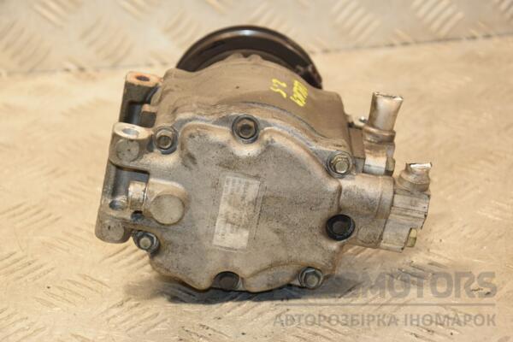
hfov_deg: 20.6
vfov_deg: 13.8
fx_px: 1411
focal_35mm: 99
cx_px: 256
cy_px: 171
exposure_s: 1/160
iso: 800
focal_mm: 66
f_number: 5.3
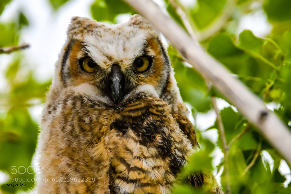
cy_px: 97
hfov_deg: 2.3
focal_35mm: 900
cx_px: 146
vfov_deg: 1.5
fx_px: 7273
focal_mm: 600
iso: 500
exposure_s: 1/1000
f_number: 6.3
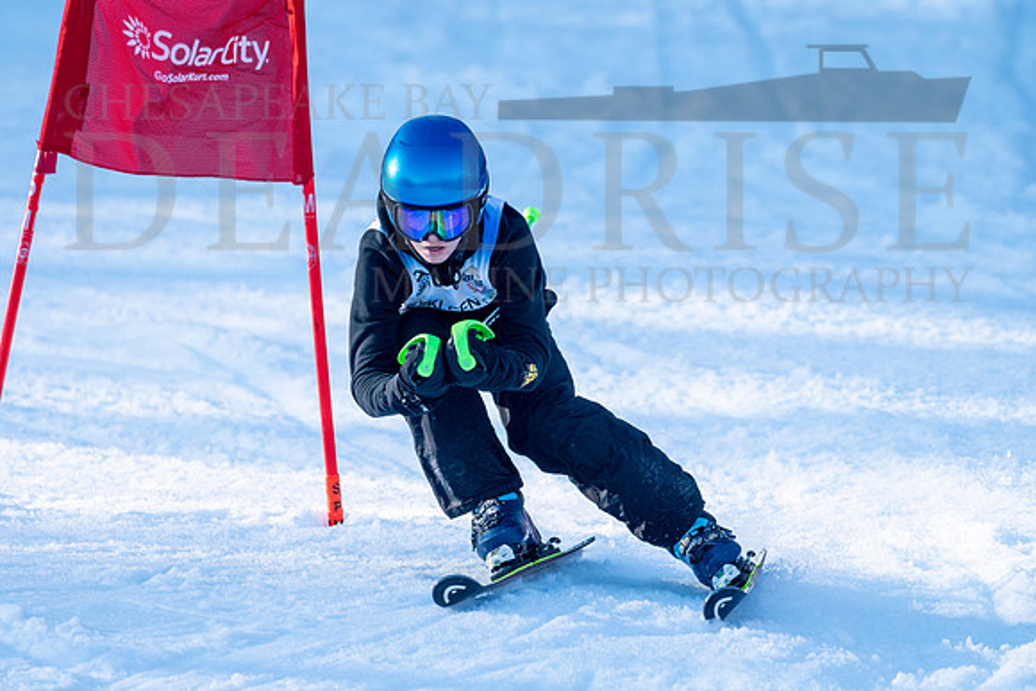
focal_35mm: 640
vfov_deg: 2.1
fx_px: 18432
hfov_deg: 3.2
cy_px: 339
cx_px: 447
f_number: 8
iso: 1250
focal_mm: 560
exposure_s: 1/2000
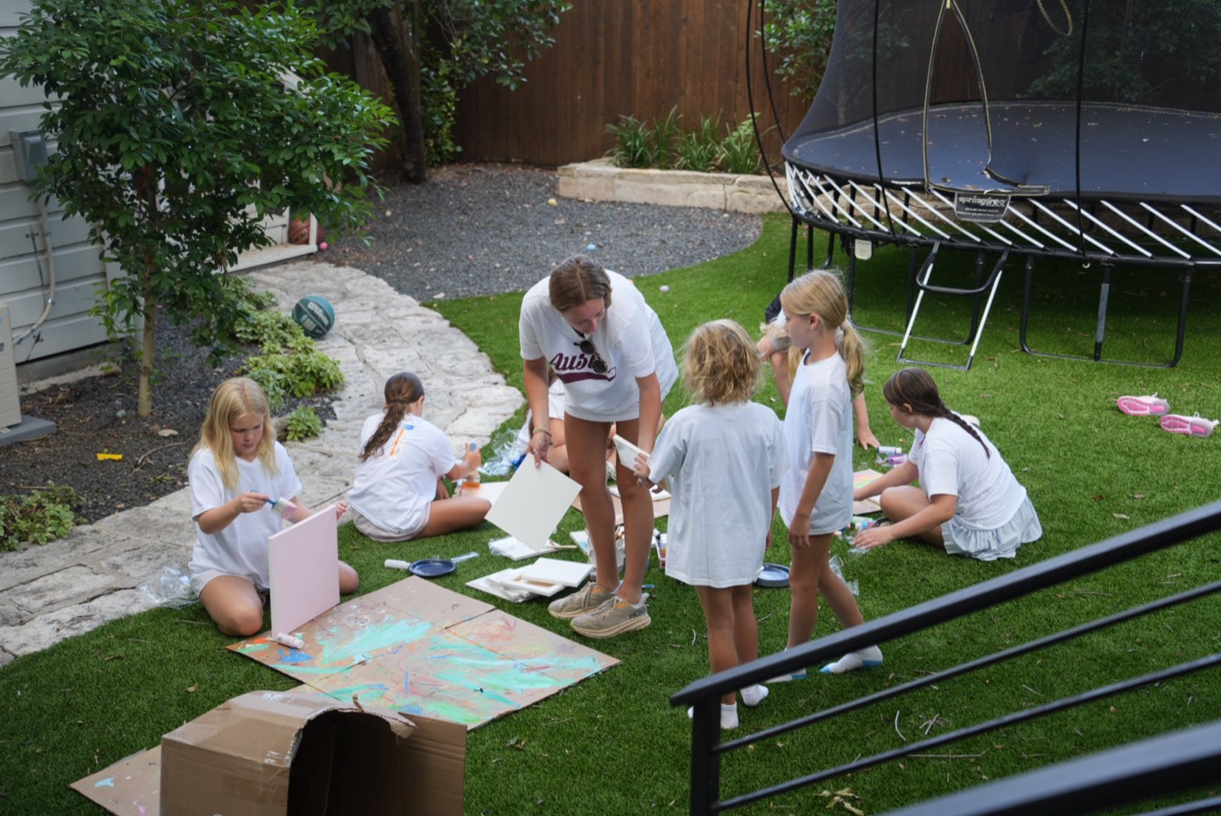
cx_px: 610
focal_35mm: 52
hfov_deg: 38.2
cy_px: 408
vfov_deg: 26.0
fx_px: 1764
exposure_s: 1/160
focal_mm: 52
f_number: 4
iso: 250
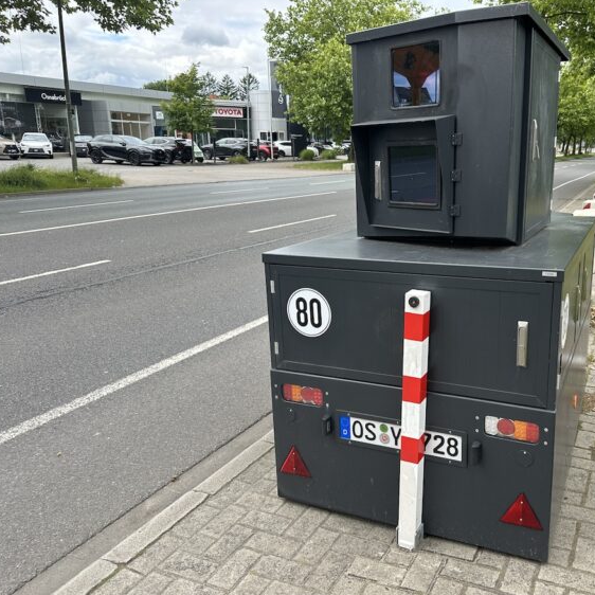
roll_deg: -0.5
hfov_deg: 54.5
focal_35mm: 29
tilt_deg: -15.2
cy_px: 299
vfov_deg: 55.6
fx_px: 564
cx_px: 396
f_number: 1.78
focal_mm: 6.86
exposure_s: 1/1272
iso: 80
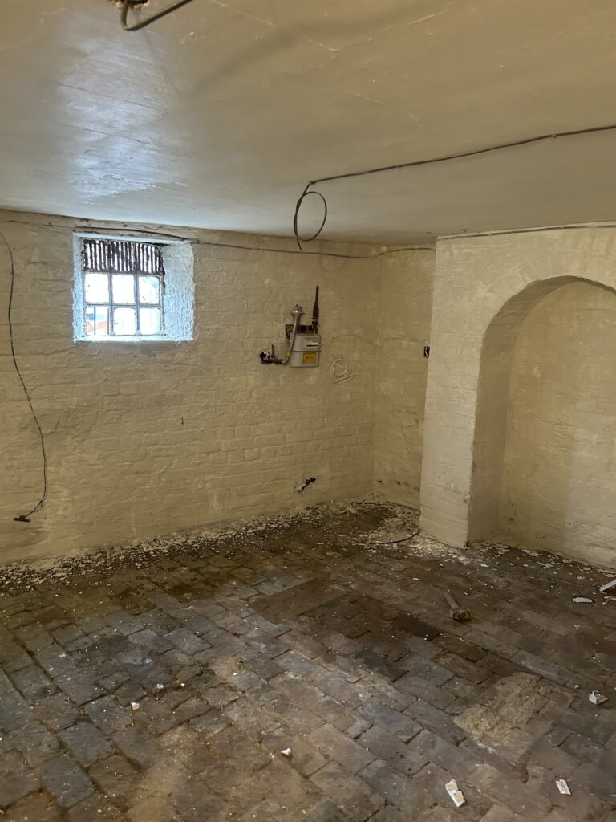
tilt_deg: -10.0
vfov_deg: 67.3
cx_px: 308
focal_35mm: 26
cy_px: 411
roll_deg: -1.0
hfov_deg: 53.1
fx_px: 617
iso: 400
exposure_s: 1/33
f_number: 1.5
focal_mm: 5.7
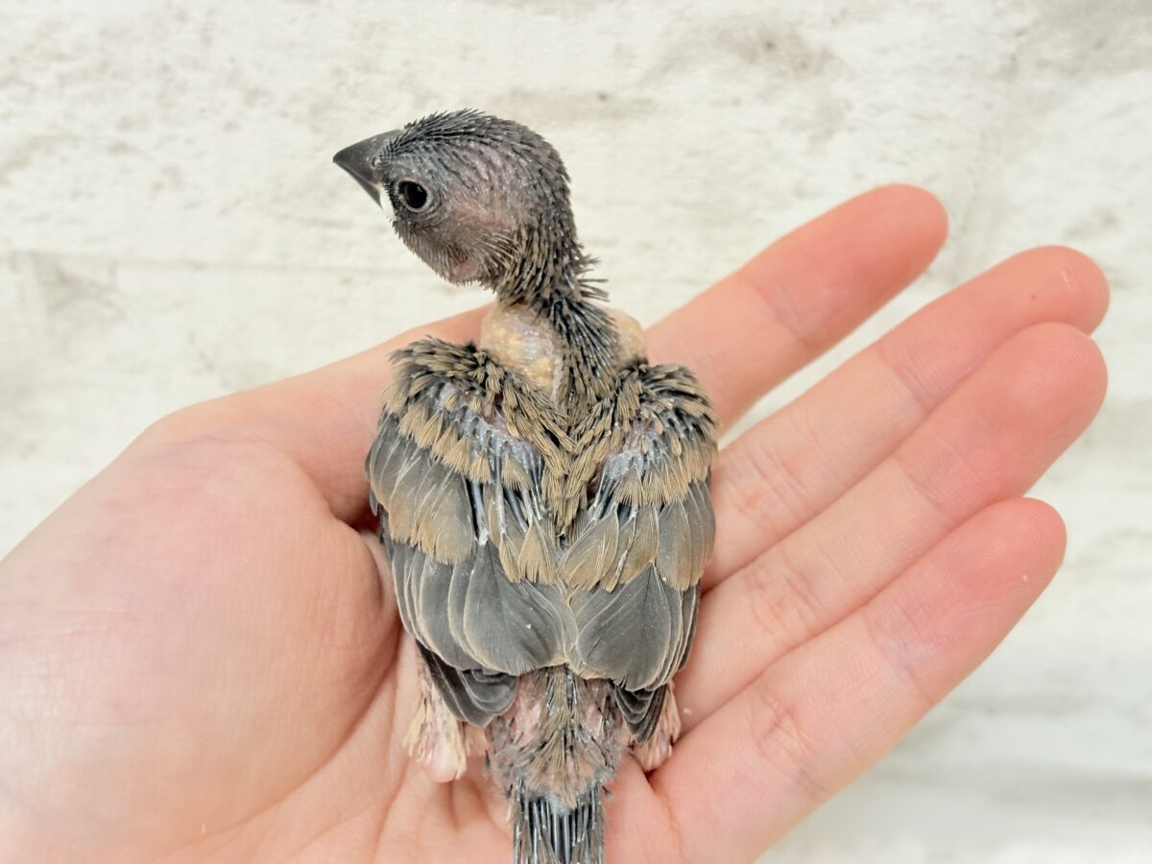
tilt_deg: -38.0
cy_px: 432
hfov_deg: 36.8
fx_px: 1731
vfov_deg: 28.0
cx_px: 576
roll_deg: -0.8
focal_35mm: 52
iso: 80
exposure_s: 1/50
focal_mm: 5.96
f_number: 1.6
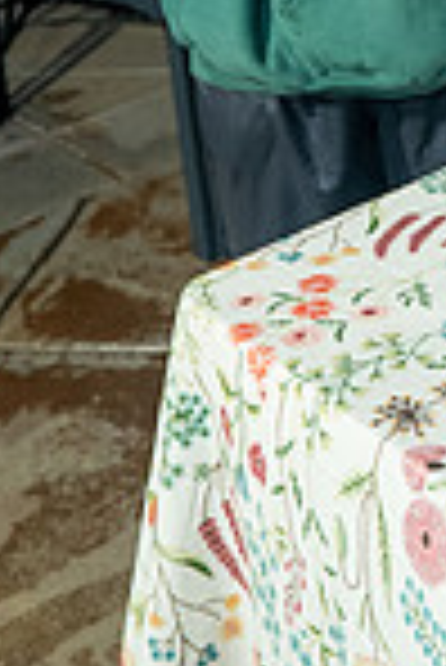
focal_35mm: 82
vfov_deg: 21.4
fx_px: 1520
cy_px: -288
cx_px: 577
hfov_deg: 15.9
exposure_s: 1/160
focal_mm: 27
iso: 640
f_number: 3.5
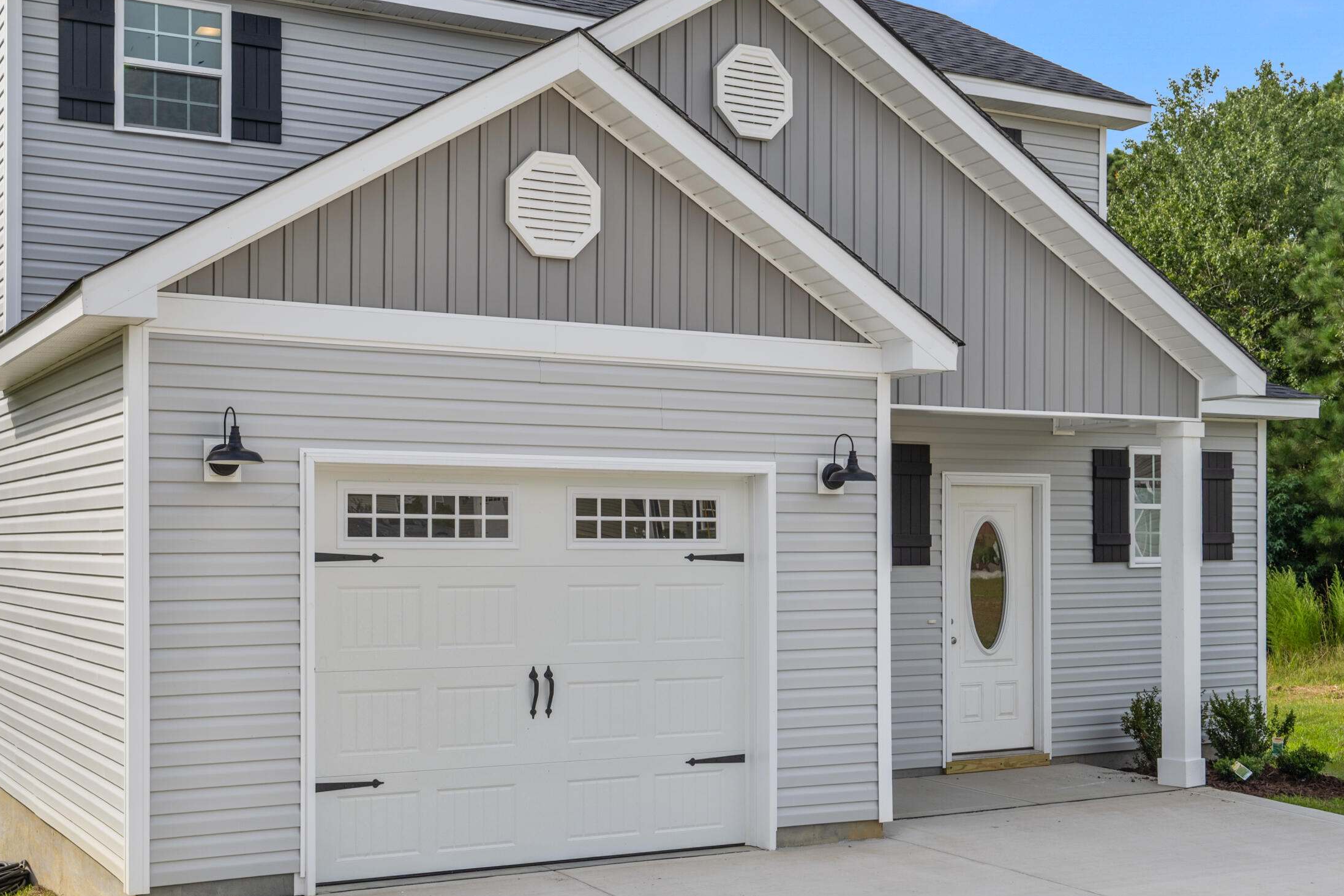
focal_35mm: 41
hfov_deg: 47.1
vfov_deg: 32.5
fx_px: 1530
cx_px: 522
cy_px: 342
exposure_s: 1/250
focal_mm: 30
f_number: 7.1
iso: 64
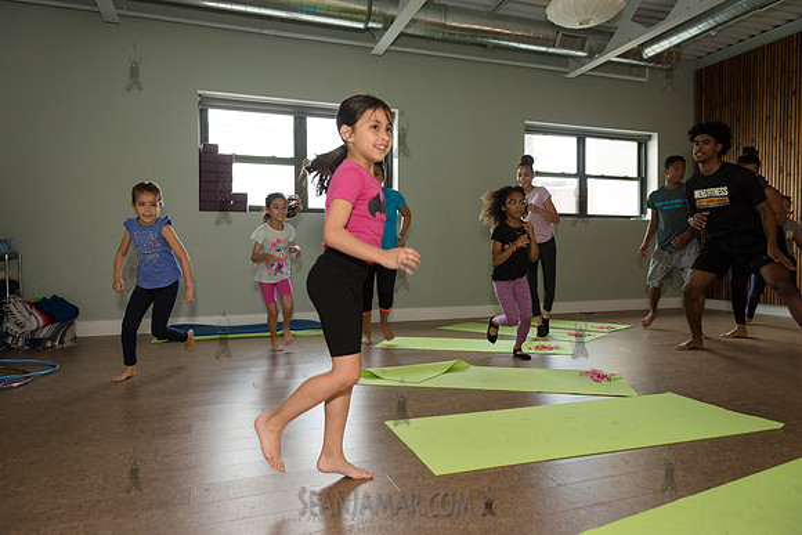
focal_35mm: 24
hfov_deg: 73.7
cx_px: 401
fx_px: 535
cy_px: 268
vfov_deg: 53.2
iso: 1600
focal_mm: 24
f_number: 4
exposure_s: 1/640
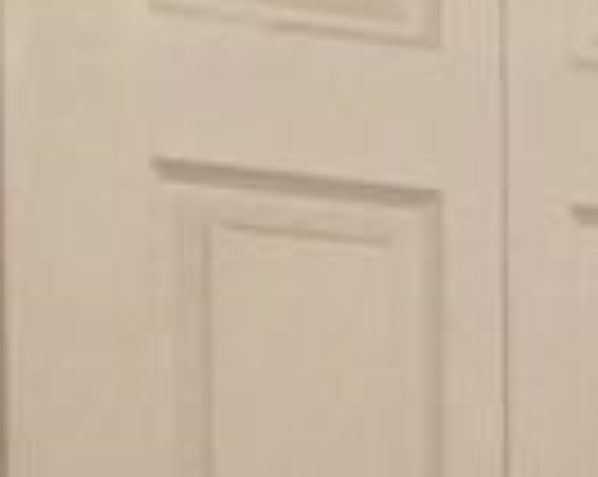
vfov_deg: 6.8
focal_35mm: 218
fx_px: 3853
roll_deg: -1.0
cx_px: 976
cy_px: 981
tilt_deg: -1.9
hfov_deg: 8.6
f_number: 2.2
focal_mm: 4.15
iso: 200
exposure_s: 1/17
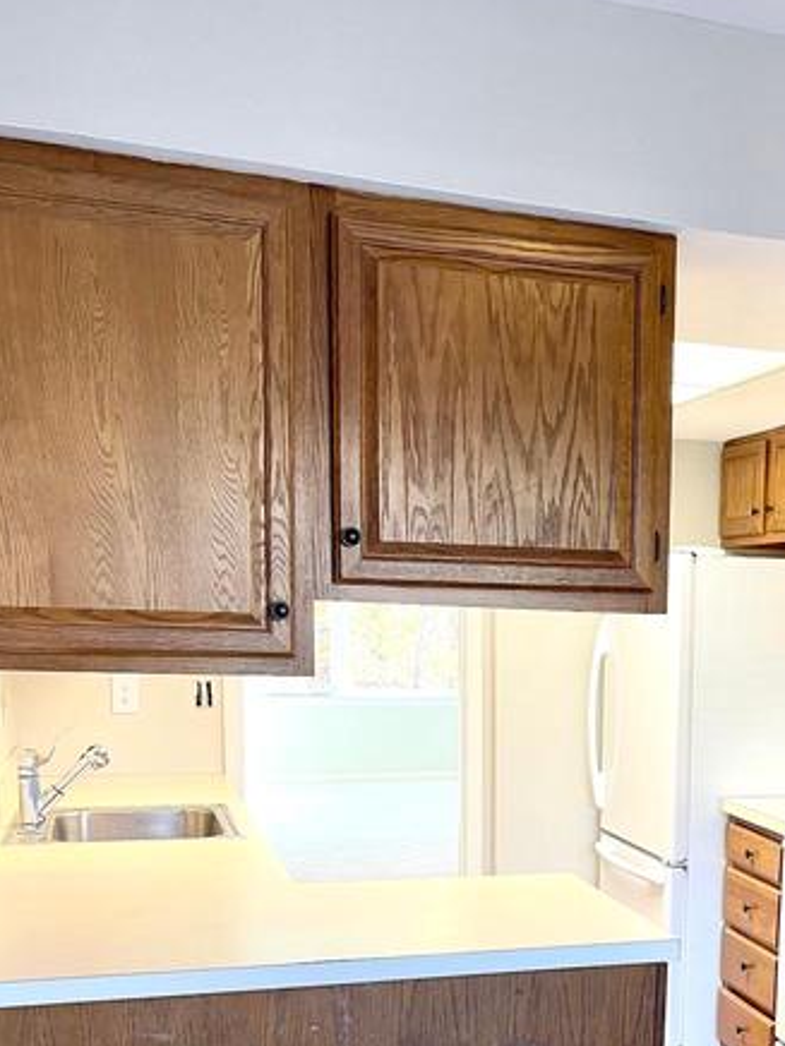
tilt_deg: -7.0
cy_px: 784
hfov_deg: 32.0
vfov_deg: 41.7
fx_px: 1330
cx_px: 631
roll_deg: -1.6
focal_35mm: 44
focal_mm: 5.1
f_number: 1.6
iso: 80
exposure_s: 1/60
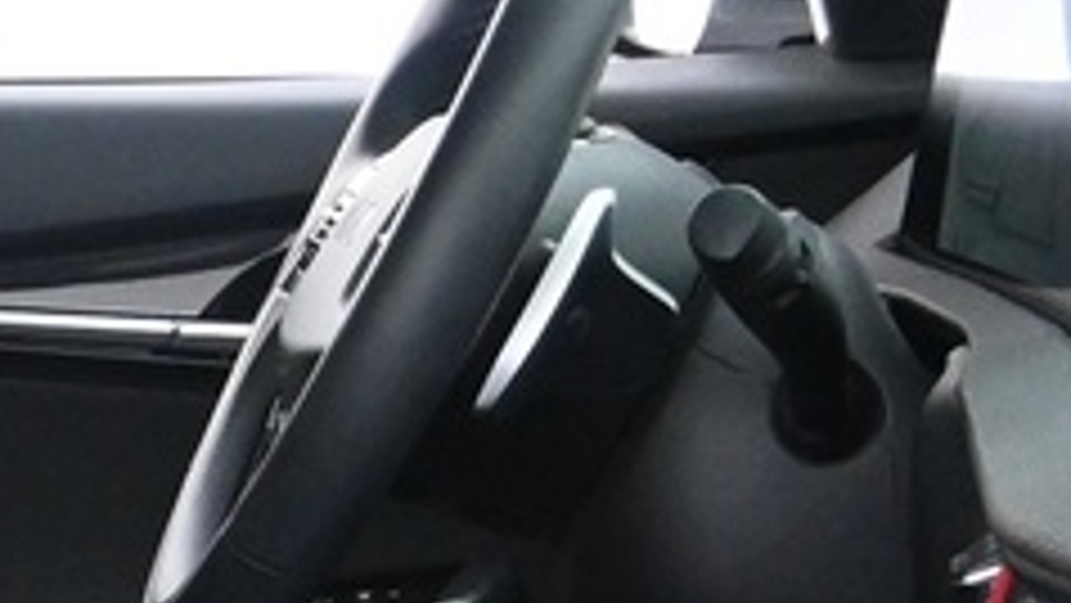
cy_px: 1242
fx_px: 5305
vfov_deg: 6.3
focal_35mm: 187
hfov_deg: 10.8
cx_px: -878
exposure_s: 1/30
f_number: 3.5
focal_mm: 17.5
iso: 3200
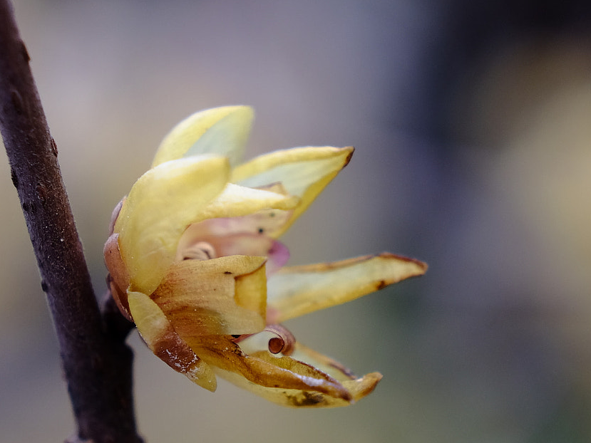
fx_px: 2630
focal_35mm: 154
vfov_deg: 9.6
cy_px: 258
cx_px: 222
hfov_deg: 12.8
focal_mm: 55
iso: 400
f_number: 5.6
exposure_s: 1/10
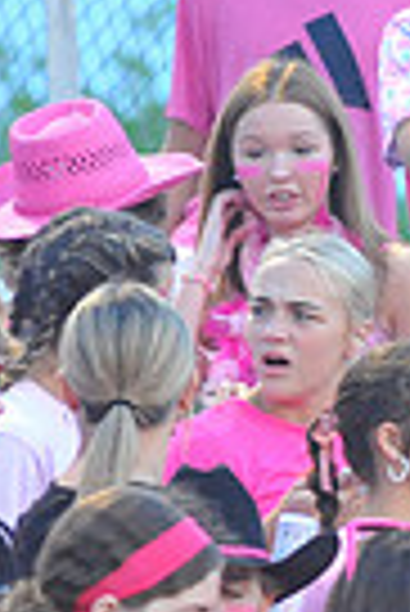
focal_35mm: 854
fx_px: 14551
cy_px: 621
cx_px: 924
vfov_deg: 2.4
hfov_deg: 1.6
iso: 5000
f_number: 5.6
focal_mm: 200
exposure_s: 1/250
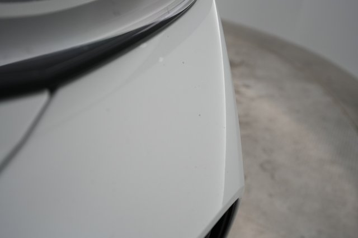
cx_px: 179
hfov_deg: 65.5
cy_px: 119
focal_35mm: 28
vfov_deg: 46.4
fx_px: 278
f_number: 4.5
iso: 1000
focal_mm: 28
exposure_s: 1/100
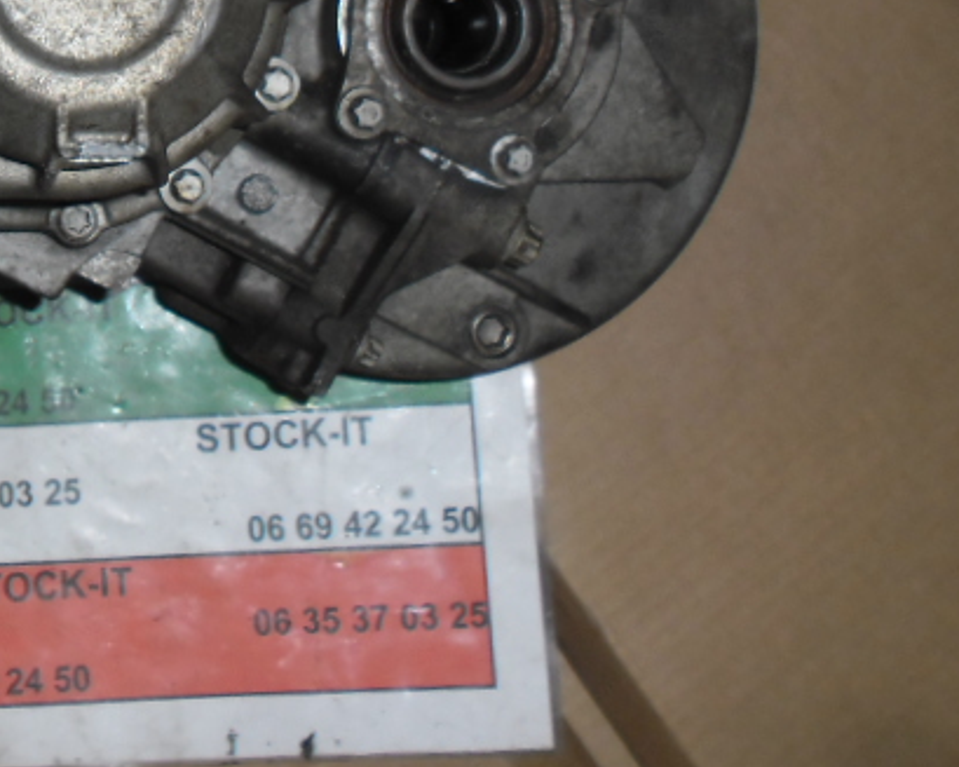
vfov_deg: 22.0
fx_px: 1873
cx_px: 70
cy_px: -52
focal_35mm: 66
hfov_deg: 27.5
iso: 80
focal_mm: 4.9
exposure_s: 1/45
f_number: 3.5
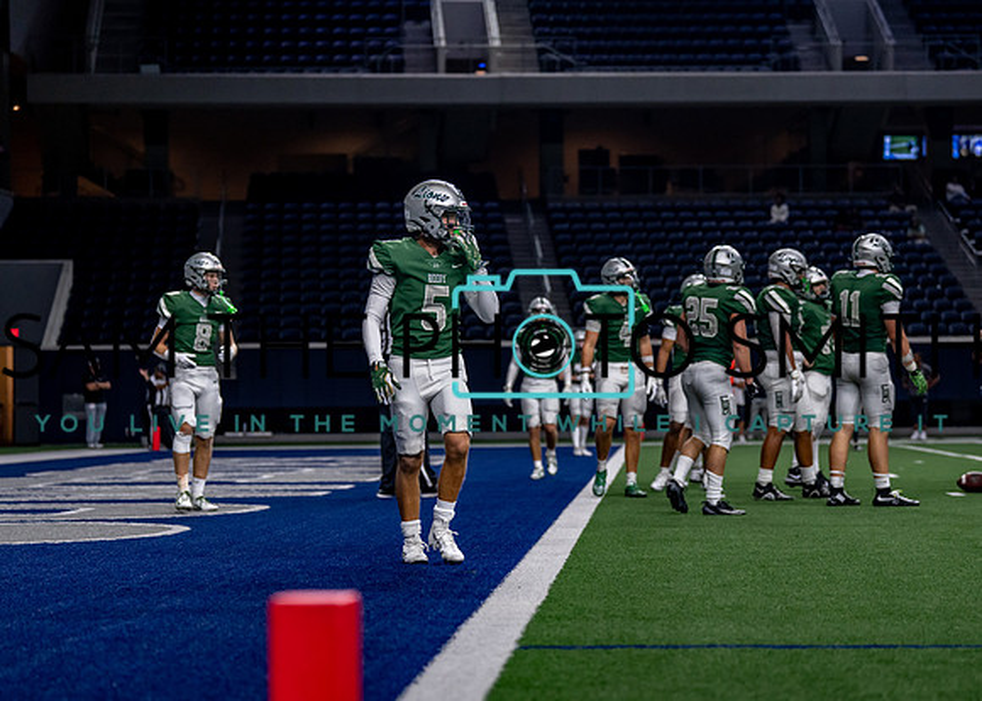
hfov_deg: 20.7
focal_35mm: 97
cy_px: 364
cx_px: 503
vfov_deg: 14.8
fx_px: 2691
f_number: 2.8
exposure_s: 1/1000
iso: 2000
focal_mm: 83
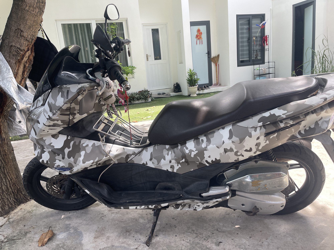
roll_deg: +5.1
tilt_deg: -14.0
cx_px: 167
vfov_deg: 54.9
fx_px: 241
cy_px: 125
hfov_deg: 69.4
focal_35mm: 25
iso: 32
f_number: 1.6
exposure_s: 1/224
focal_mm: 5.1
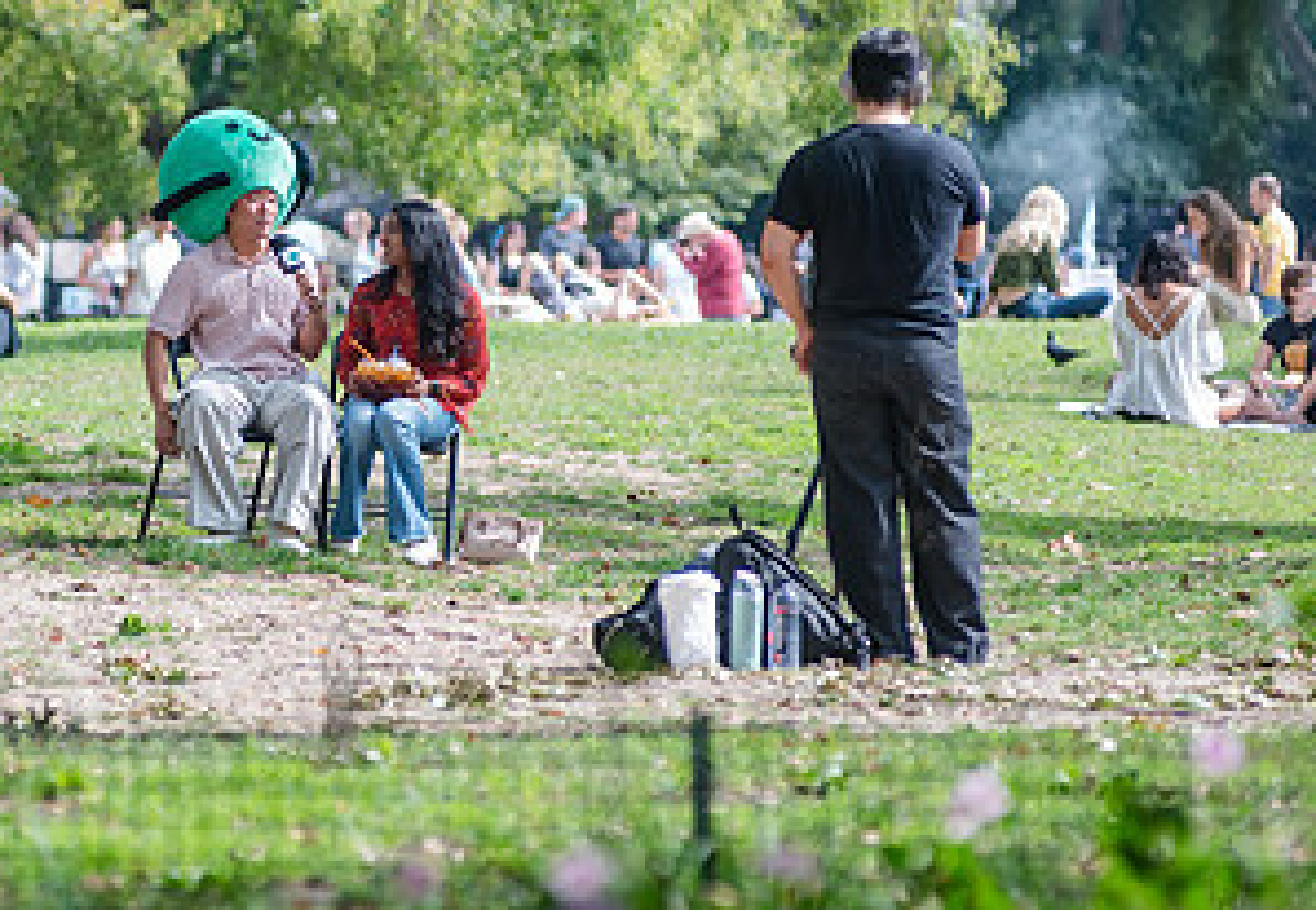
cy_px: 278
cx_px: 249
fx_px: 15196
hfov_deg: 5.0
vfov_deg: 3.4
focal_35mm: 411
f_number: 4
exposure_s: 1/800
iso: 400
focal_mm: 200
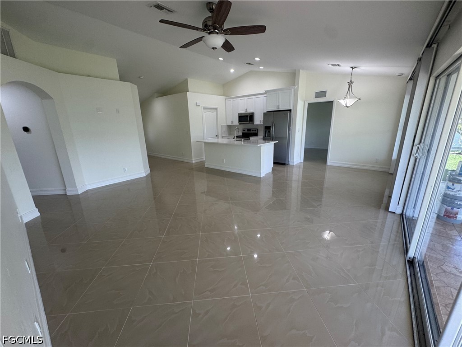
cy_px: 174
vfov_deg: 85.7
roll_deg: +0.7
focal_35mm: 14
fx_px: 187
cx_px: 231
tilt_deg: -14.9
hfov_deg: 102.1
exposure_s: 1/120
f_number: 2.2
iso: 125
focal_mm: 2.22
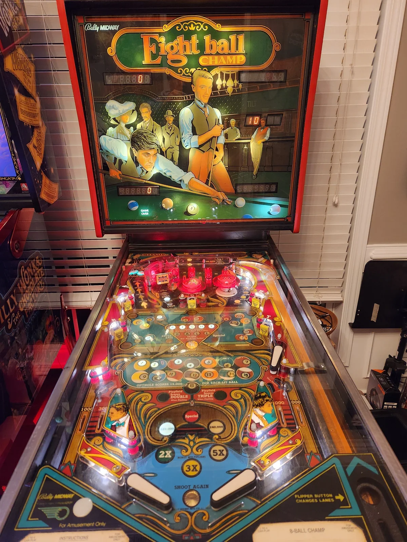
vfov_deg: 73.9
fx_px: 361
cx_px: 204
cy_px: 271
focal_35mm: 23
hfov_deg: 58.9
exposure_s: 1/120
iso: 400
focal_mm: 5.4
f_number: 1.8
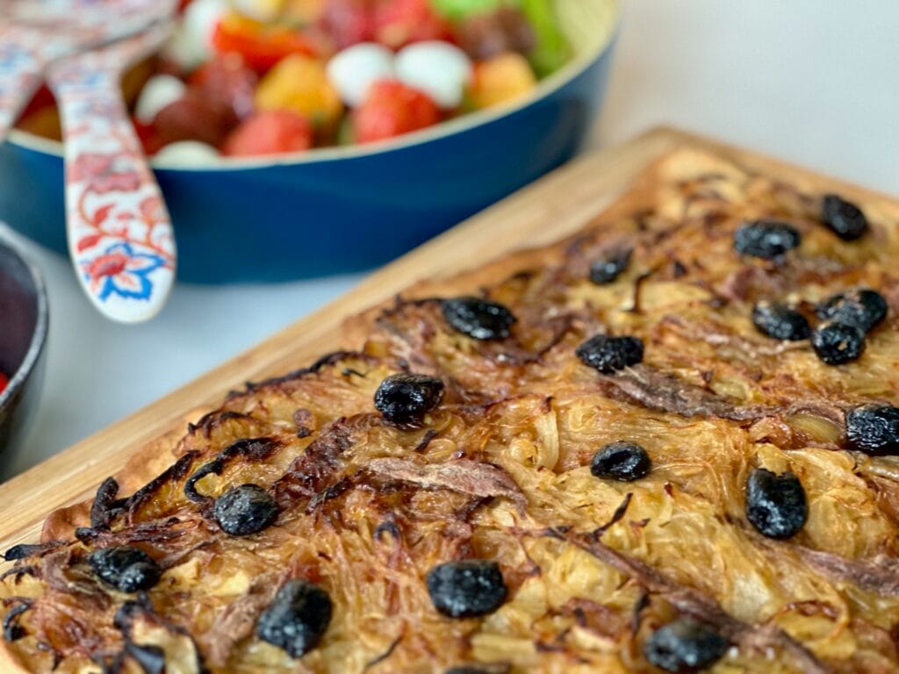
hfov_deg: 25.3
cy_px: 337
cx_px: 450
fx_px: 2000
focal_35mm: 77
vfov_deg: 19.1
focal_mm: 9
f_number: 2.8
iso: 320
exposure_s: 1/20
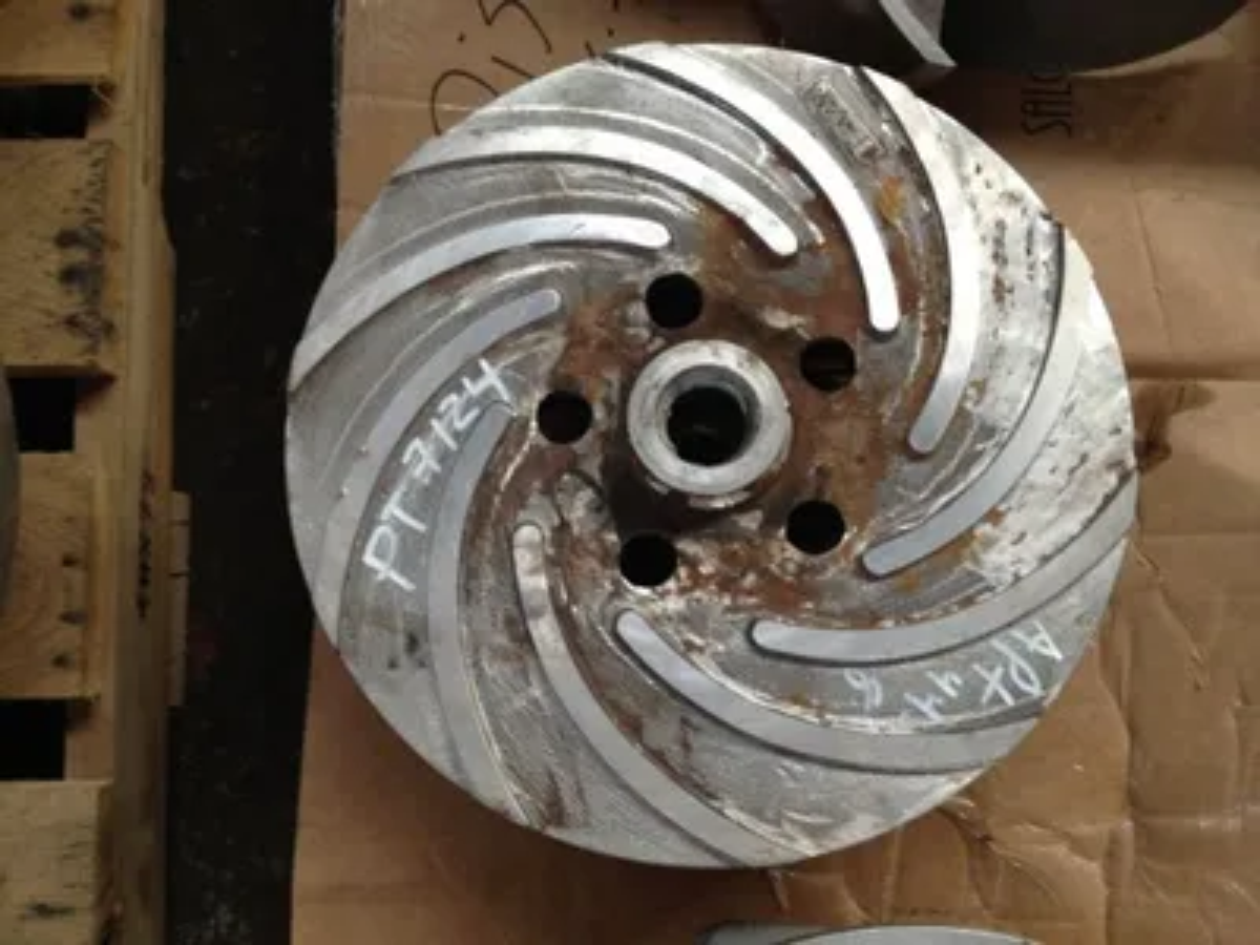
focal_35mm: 35
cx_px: 630
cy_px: 472
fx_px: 1274
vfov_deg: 40.7
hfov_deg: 52.6
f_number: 2.4
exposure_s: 1/20
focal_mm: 4.28
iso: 80
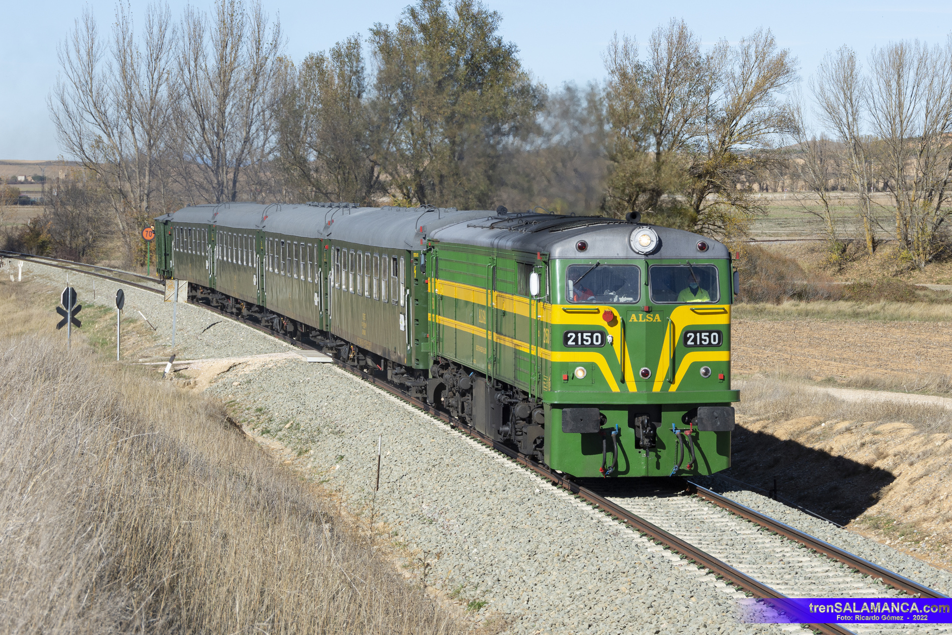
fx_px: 2380
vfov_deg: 15.2
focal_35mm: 90
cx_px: 476
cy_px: 318
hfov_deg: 22.6
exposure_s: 1/500
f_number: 8
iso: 160
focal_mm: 60
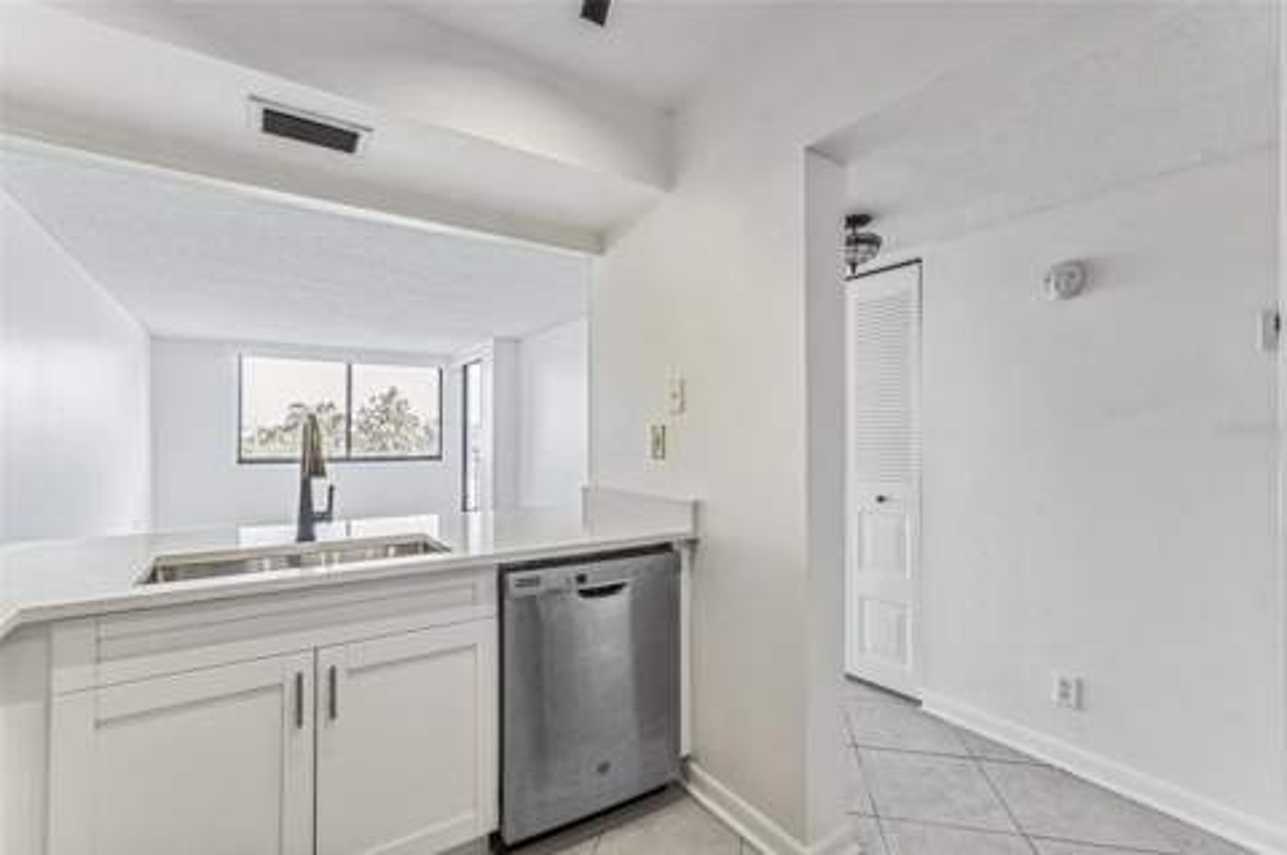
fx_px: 571
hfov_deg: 96.8
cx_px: 644
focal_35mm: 16
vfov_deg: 73.6
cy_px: 428
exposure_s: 1/250
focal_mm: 16
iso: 1600
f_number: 8
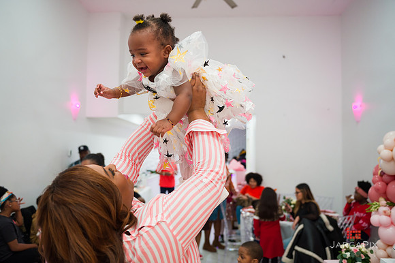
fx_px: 351
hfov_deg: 58.7
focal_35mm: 32
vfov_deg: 41.1
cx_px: 198
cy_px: 132
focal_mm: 32
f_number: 3.2
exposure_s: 1/200
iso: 800
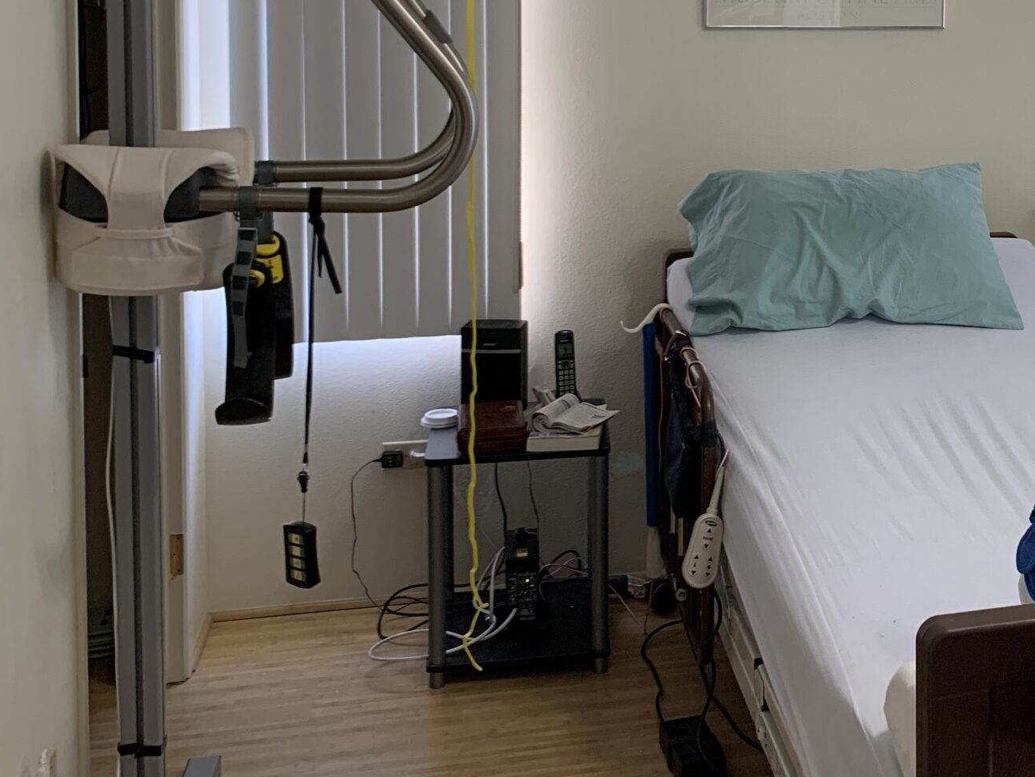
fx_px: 1525
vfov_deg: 27.3
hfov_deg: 35.4
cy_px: 50
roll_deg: +0.1
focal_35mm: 51
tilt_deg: -4.7
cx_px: 917
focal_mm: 4.25
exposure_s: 1/120
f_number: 1.8
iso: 80
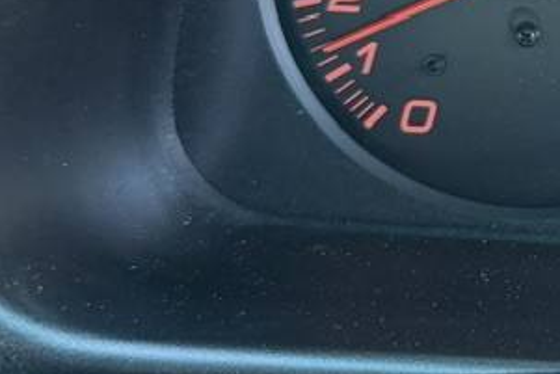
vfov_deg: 12.7
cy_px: -43
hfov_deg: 17.4
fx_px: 1650
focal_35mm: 106
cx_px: 832
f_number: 1.78
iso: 200
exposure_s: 1/74
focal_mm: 6.76
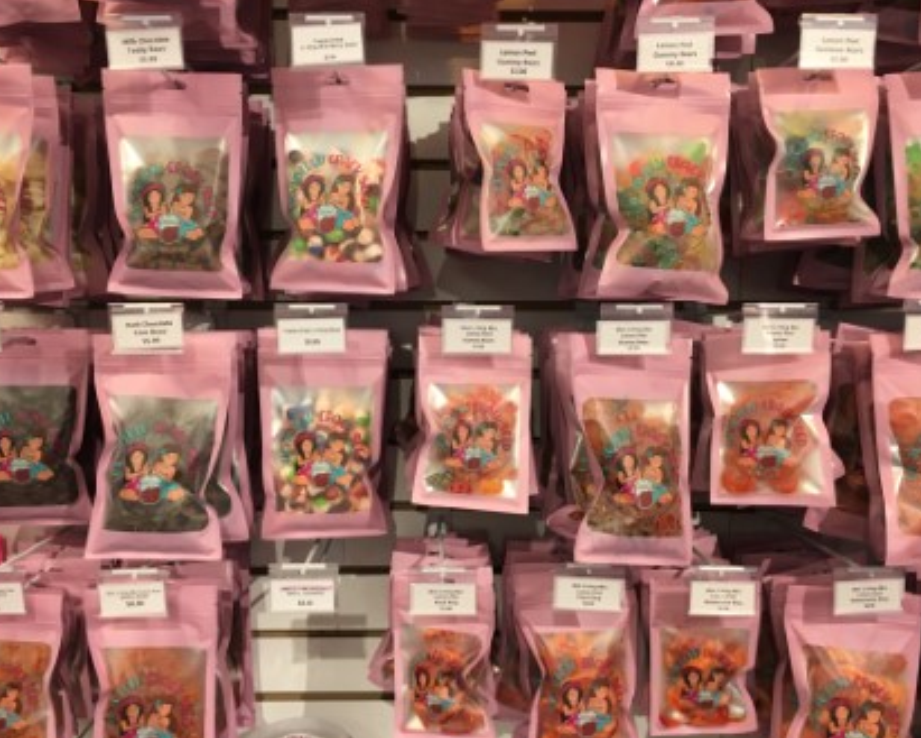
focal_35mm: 31
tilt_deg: -8.9
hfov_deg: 57.1
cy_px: 361
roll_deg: -1.0
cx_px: 435
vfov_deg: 47.1
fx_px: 845
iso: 25
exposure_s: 1/30
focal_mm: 4.15
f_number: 2.2
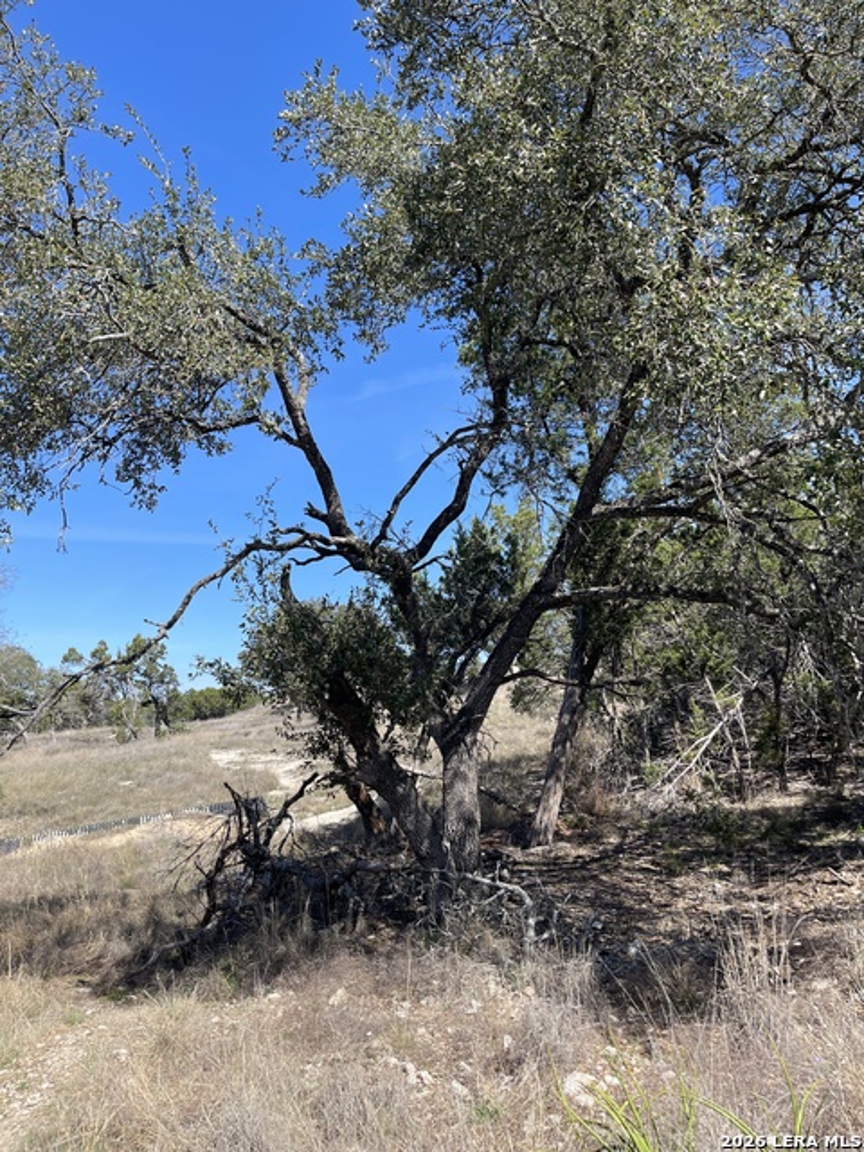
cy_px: 576
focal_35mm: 25
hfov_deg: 54.9
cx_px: 432
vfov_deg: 69.4
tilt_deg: +10.0
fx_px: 832
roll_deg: +1.1
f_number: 1.6
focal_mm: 5.1
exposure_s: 1/1575
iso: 32
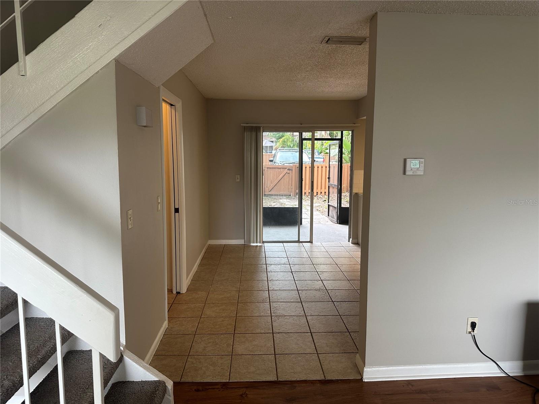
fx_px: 374
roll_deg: -0.1
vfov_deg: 56.8
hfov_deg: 71.6
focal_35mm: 24
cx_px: 270
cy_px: 202
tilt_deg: -6.6
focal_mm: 6.86
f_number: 1.78
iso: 160
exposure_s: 1/120
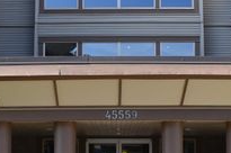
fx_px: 423
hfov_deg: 30.5
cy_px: 149
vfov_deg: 20.0
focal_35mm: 66
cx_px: 106
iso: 200
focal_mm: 18
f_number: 7.1
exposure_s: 1/250
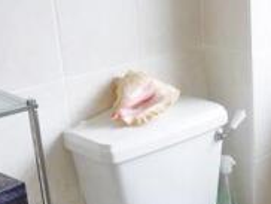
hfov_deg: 23.2
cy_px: 170
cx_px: 282
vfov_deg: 18.3
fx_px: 627
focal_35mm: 80
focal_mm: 4.5
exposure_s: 1/60
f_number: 3.1
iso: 320
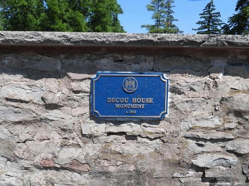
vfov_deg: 46.5
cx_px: 128
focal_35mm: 30
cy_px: 114
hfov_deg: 60.0
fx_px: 216
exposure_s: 1/1250
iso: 100
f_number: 2.8
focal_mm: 4.3
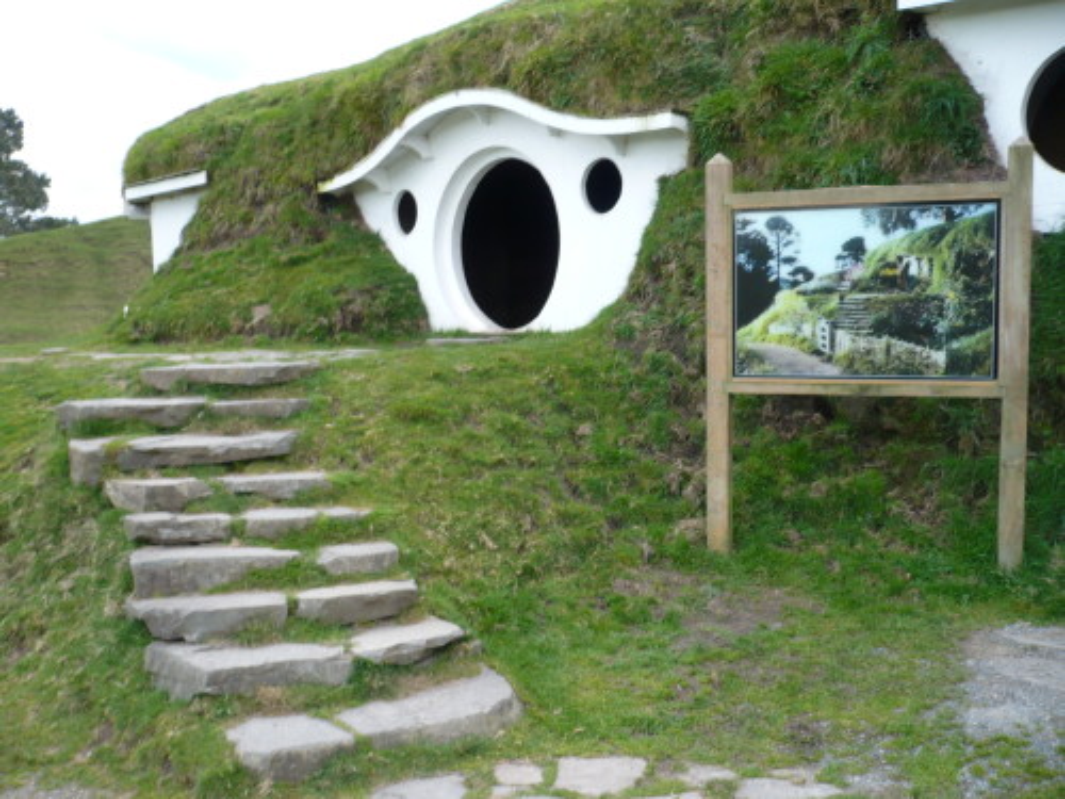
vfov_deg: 40.7
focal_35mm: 35
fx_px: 1077
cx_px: 532
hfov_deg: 52.6
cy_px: 400
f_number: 2.8
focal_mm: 5.8
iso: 100
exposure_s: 1/50
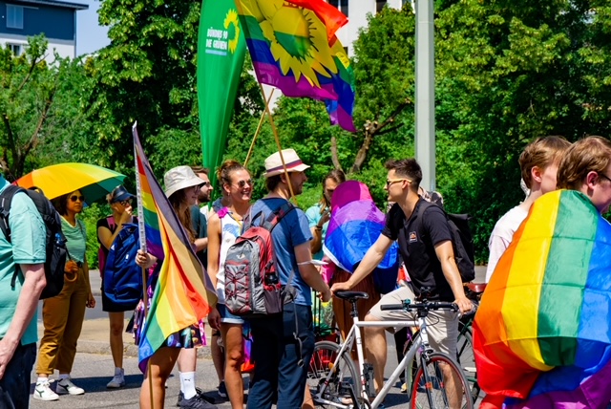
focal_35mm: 75
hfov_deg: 27.0
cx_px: 306
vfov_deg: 18.2
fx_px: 1274
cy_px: 204
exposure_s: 1/500
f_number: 5.6
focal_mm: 50
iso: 100
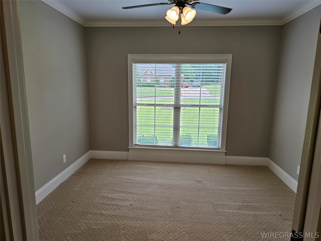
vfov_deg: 58.9
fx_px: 213
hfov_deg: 73.9
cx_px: 160
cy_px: 120
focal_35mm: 23
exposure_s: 1/120
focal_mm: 6.3
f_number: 1.7
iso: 25
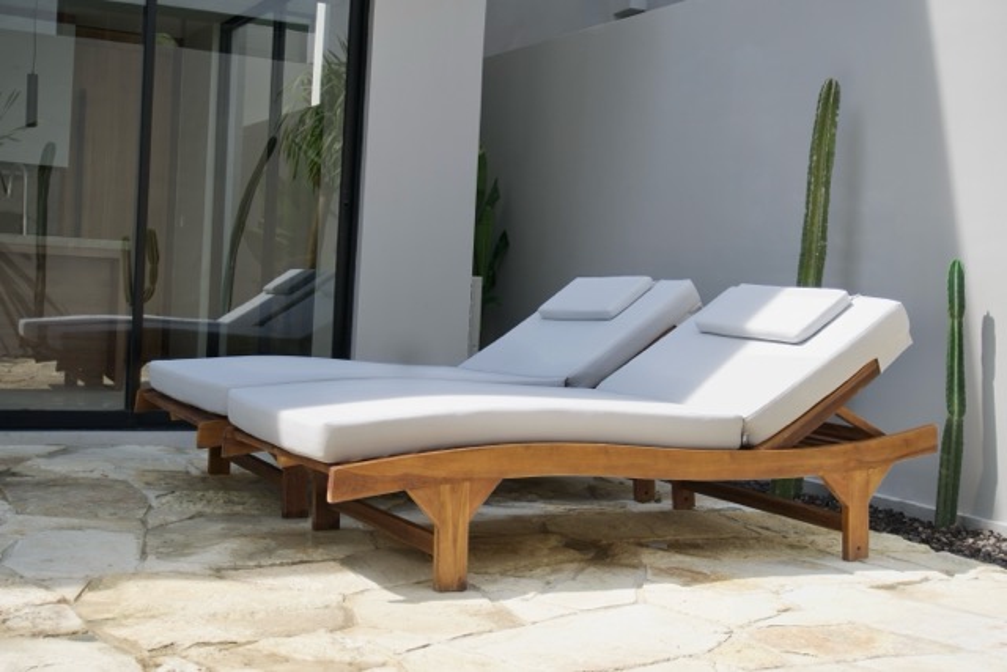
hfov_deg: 45.0
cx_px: 504
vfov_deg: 30.9
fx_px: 1217
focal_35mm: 44
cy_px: 336
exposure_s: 1/320
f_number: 5
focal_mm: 29
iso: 100
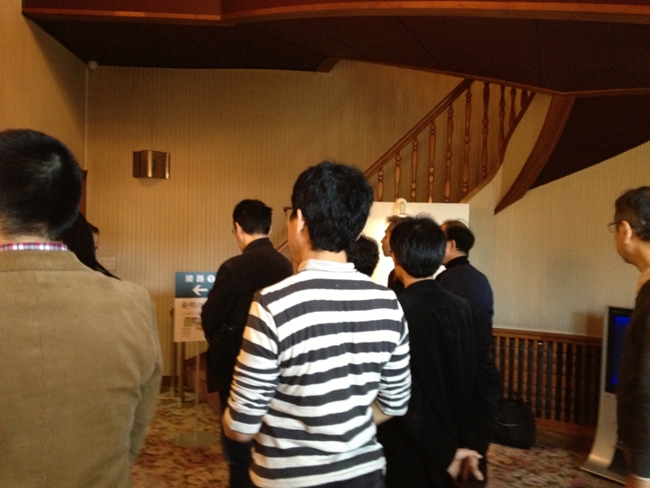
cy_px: 244
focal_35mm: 35
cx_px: 325
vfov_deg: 40.7
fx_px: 657
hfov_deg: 52.6
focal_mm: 4.28
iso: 400
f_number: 2.4
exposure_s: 1/20
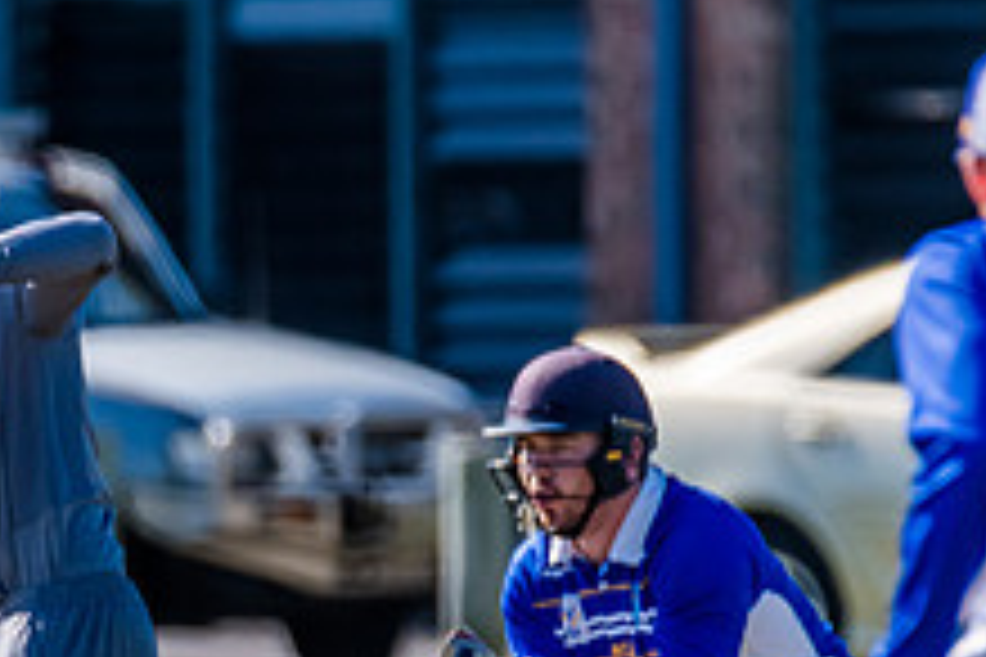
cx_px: -88
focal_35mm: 1782
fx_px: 48803
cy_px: 656
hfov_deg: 1.2
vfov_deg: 0.8
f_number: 6.3
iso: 640
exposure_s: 1/2000
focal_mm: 600
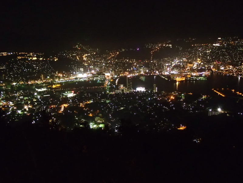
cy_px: 92
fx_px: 246
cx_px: 122
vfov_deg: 40.7
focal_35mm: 35
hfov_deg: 52.6
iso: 1600
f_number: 2.6
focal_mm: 6.42
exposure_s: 1/8
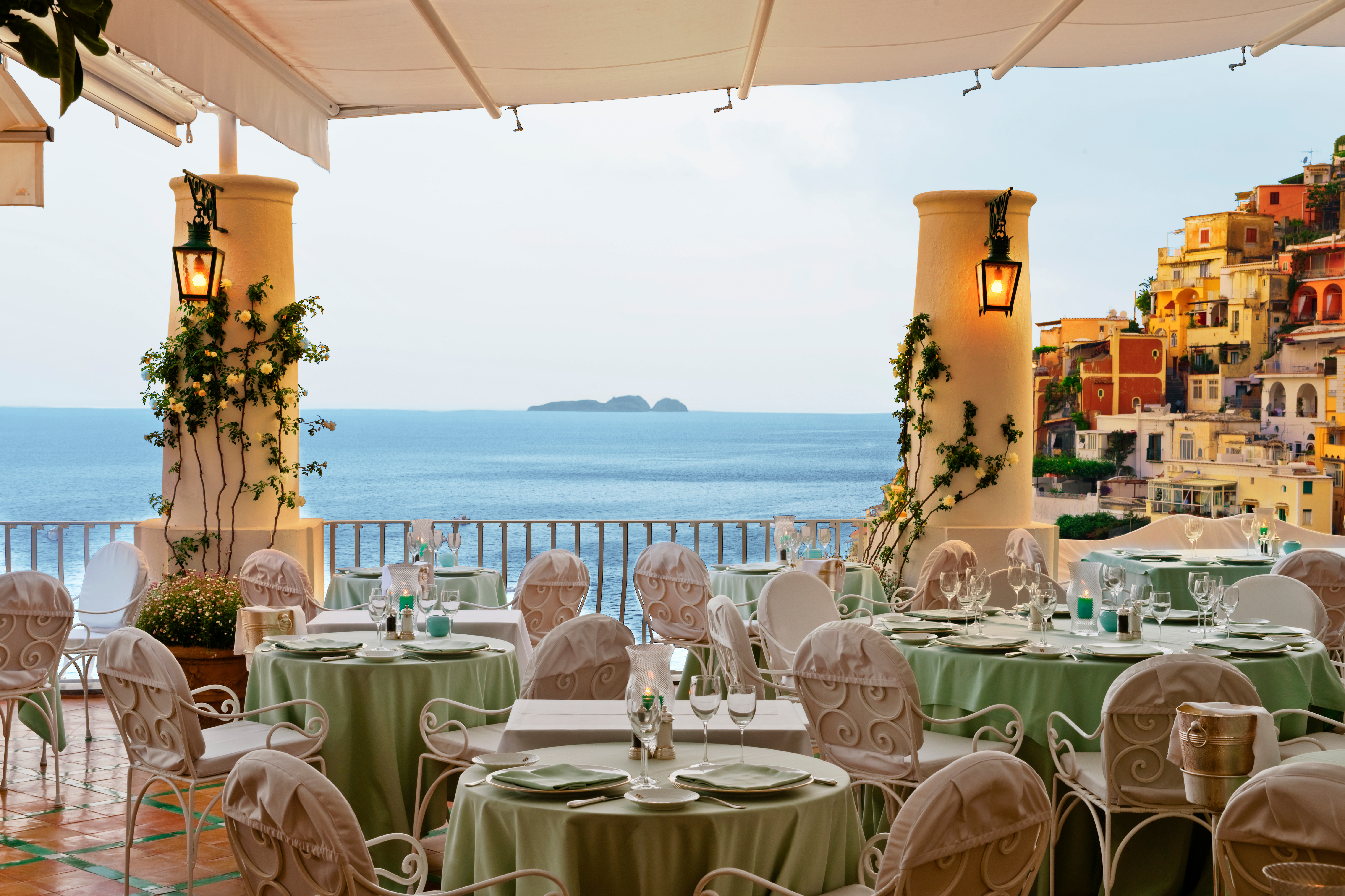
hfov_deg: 39.6
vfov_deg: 27.0
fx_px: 1868
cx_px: 672
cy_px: 448
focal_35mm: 50
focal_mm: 50
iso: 100
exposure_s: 1/5
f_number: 14
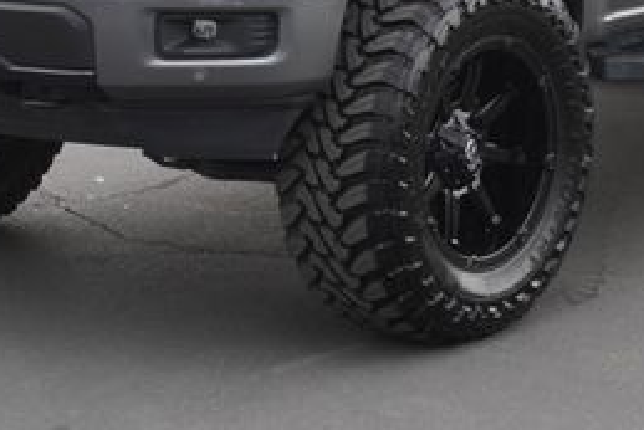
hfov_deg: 16.2
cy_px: -52
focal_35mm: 126
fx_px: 2255
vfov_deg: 10.7
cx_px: 443
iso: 100
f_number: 5.6
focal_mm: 34
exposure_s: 1/80
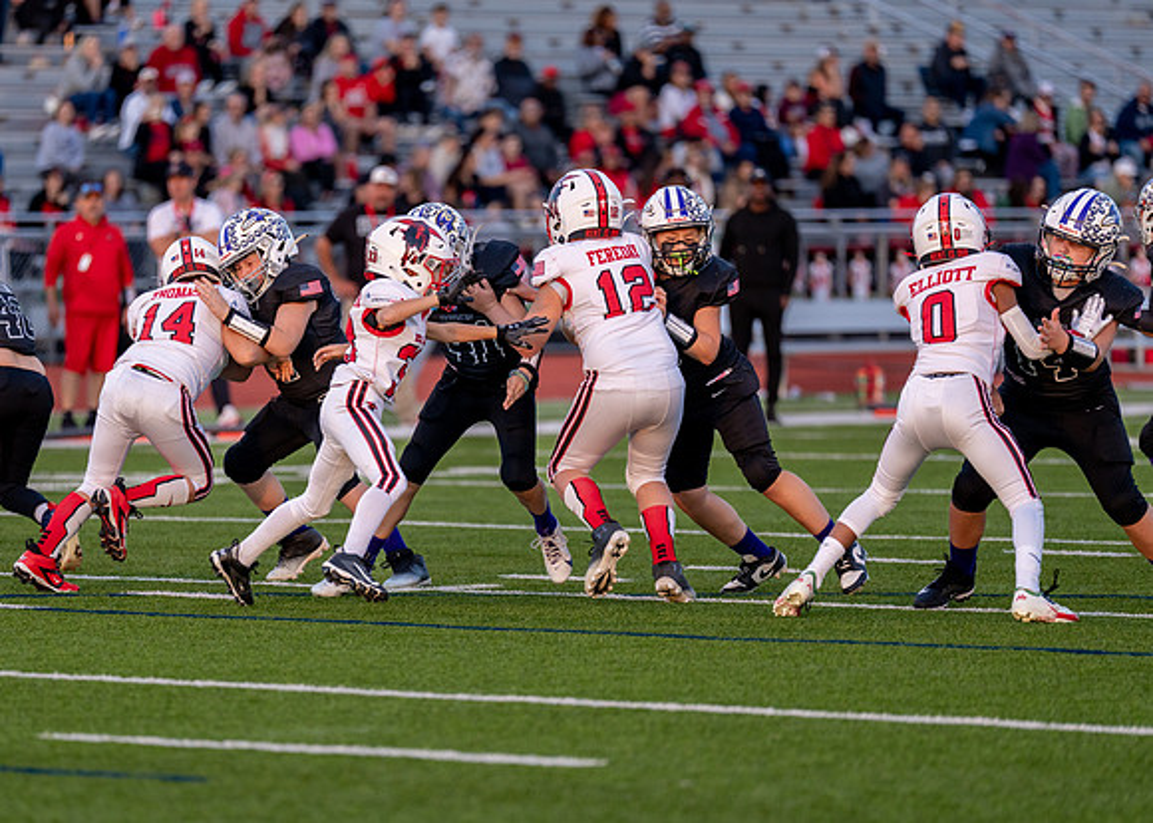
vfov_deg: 5.8
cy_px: 482
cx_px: 473
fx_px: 8098
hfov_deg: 8.1
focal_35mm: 247
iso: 500
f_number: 2.8
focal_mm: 200
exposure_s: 1/1250
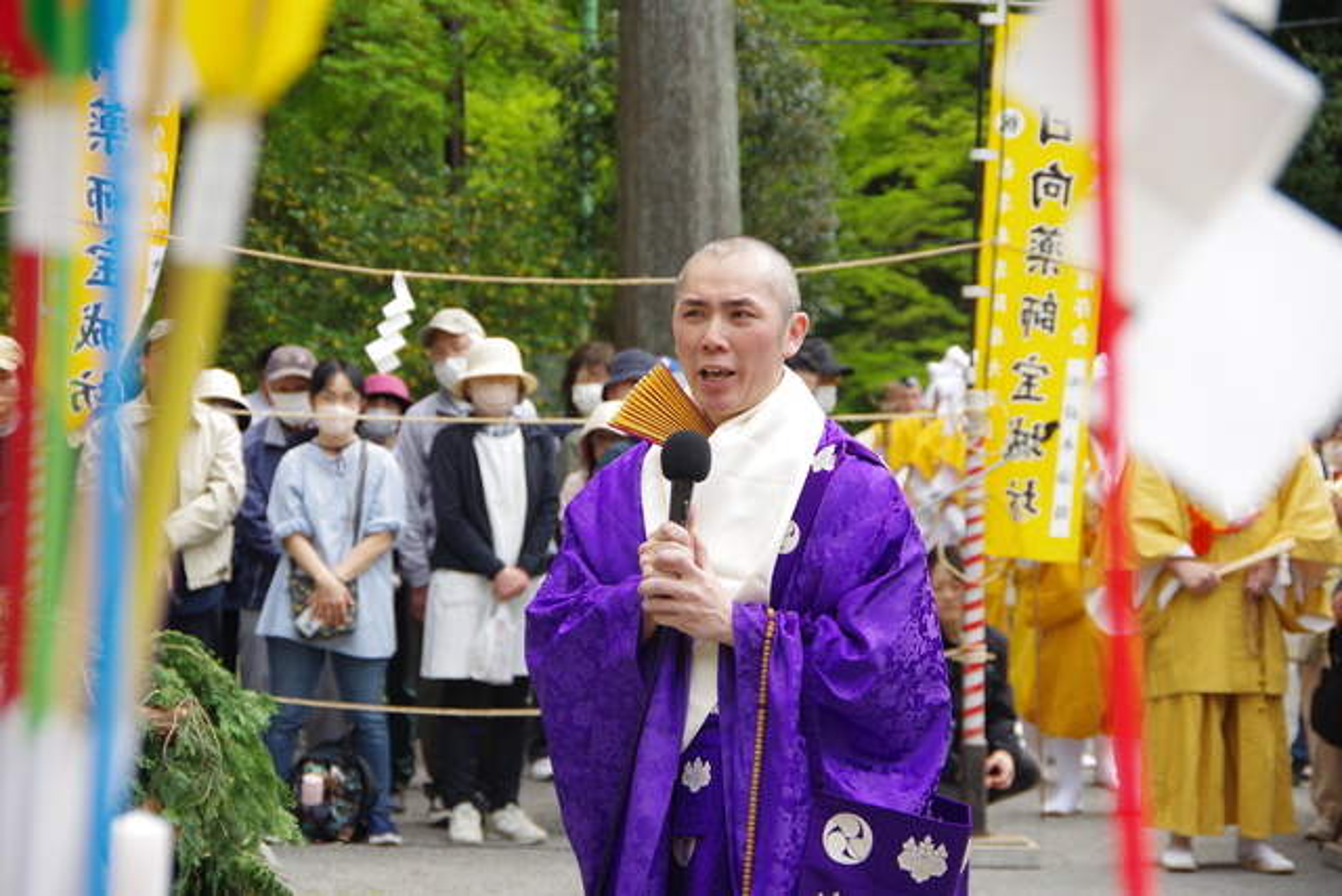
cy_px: 448
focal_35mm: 102
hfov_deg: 20.0
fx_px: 3803
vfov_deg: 13.4
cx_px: 671
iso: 200
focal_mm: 68
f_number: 4.5
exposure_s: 1/125
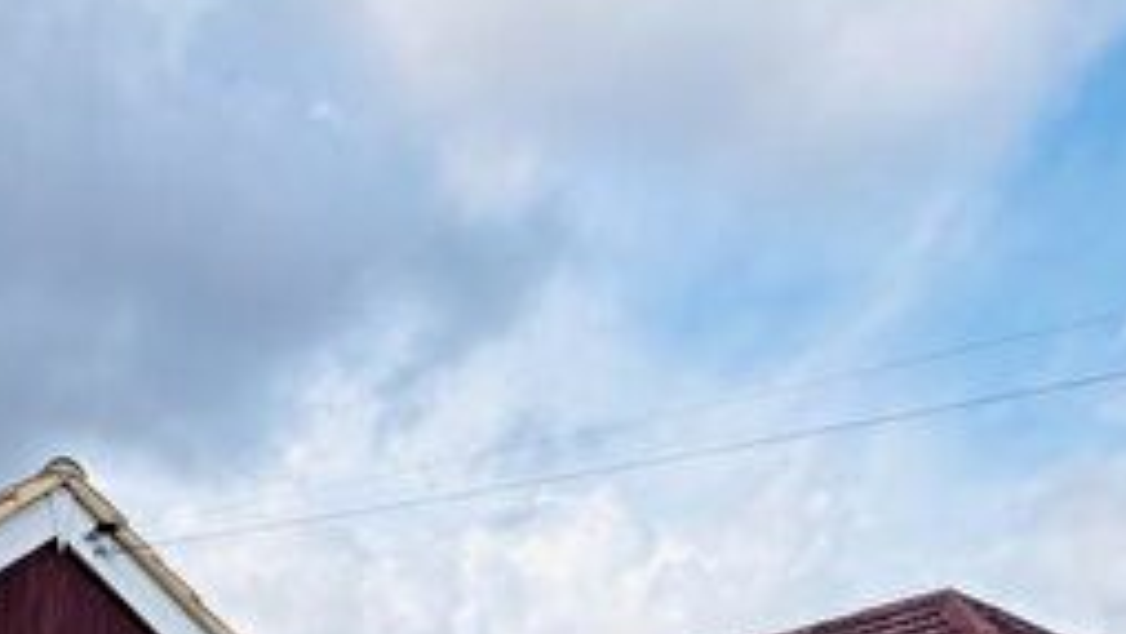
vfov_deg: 21.3
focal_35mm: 42
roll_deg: -0.2
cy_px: 1071
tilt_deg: -2.5
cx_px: -35
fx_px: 1254
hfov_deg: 41.2
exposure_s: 1/770
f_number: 2.2
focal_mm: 2.22
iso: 25
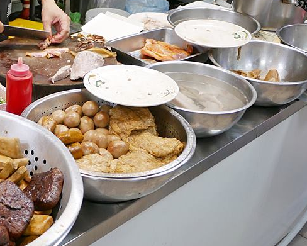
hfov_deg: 32.3
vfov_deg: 27.0
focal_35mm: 56
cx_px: 44
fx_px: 509
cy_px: 76
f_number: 2.5
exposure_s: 1/60
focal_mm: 14
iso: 320
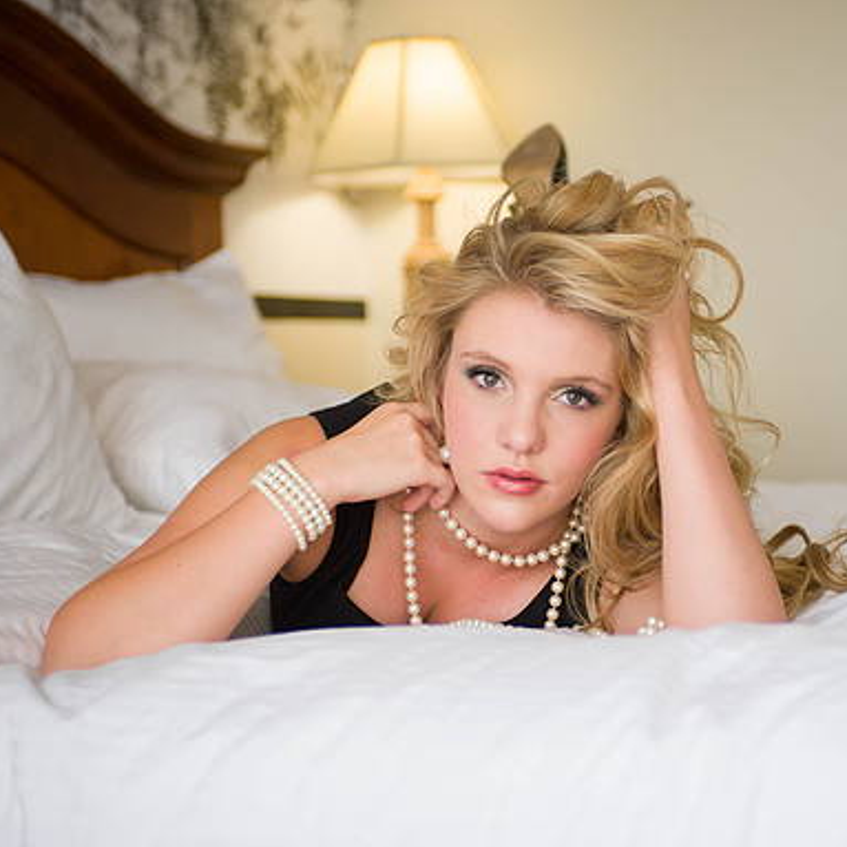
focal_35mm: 72
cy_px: 426
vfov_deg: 24.0
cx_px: 624
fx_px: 1993
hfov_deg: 23.8
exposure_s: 1/125
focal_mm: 56
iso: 320
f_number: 2.8
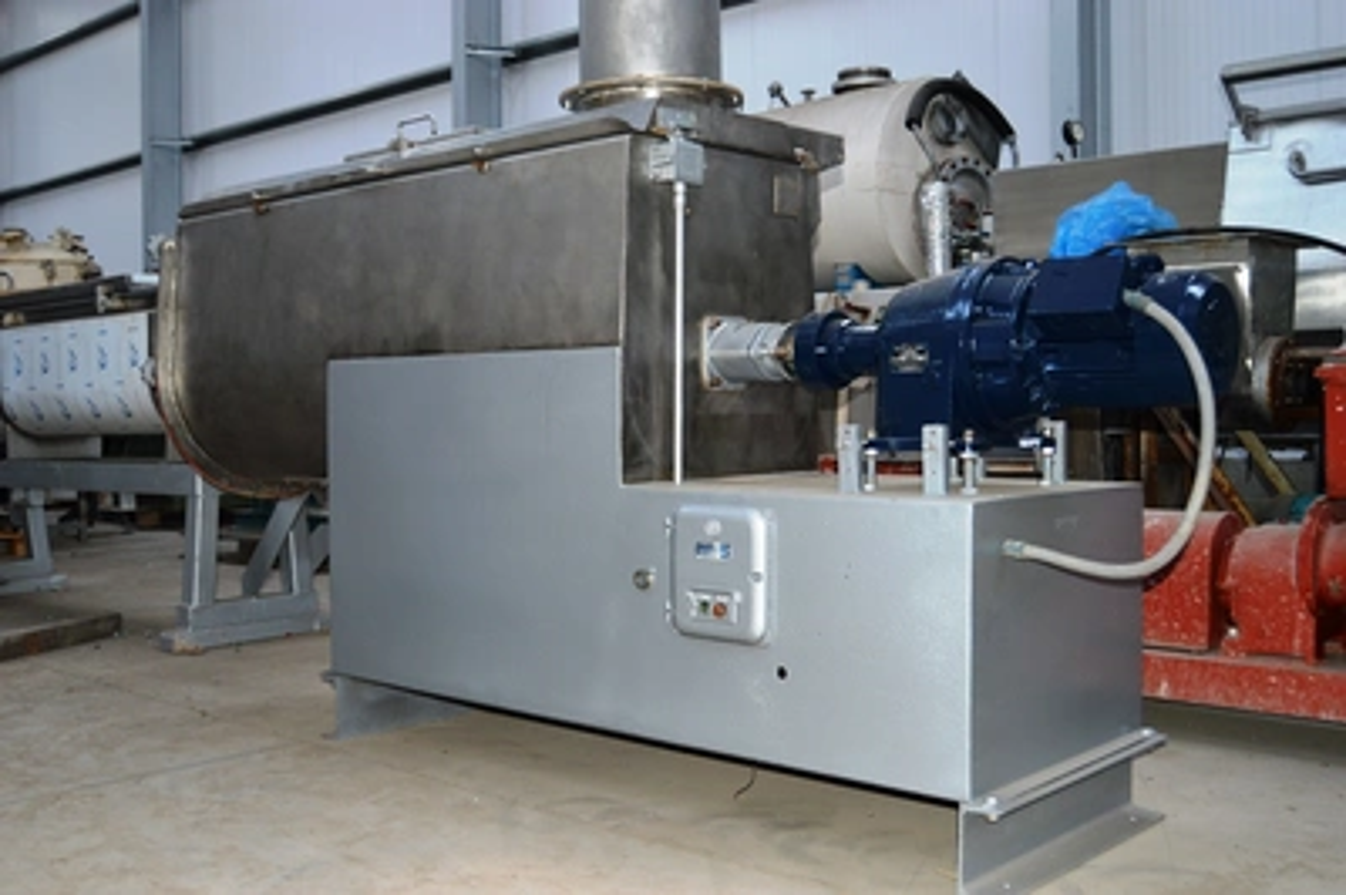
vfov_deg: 36.8
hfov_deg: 53.2
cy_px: 448
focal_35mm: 36
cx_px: 673
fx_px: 1345
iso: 500
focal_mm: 24
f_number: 3.8
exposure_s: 1/60
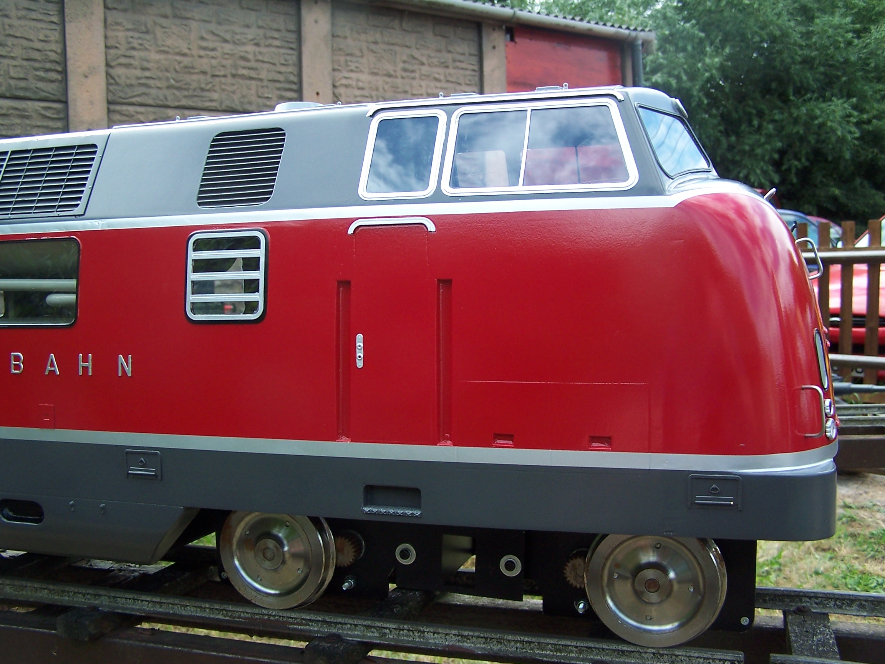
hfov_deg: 49.0
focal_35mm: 38
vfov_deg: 37.7
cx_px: 442
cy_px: 332
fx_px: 972
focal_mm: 6.3
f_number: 2.8
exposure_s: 1/250
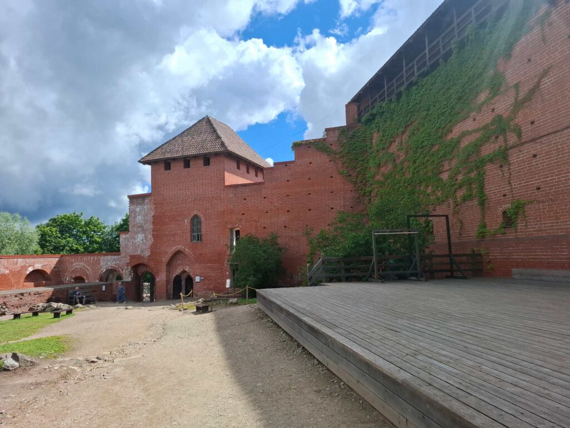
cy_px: 214
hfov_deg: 73.9
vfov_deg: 58.9
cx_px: 285
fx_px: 379
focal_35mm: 23
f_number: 1.8
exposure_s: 1/2717
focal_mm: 5.54
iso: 50
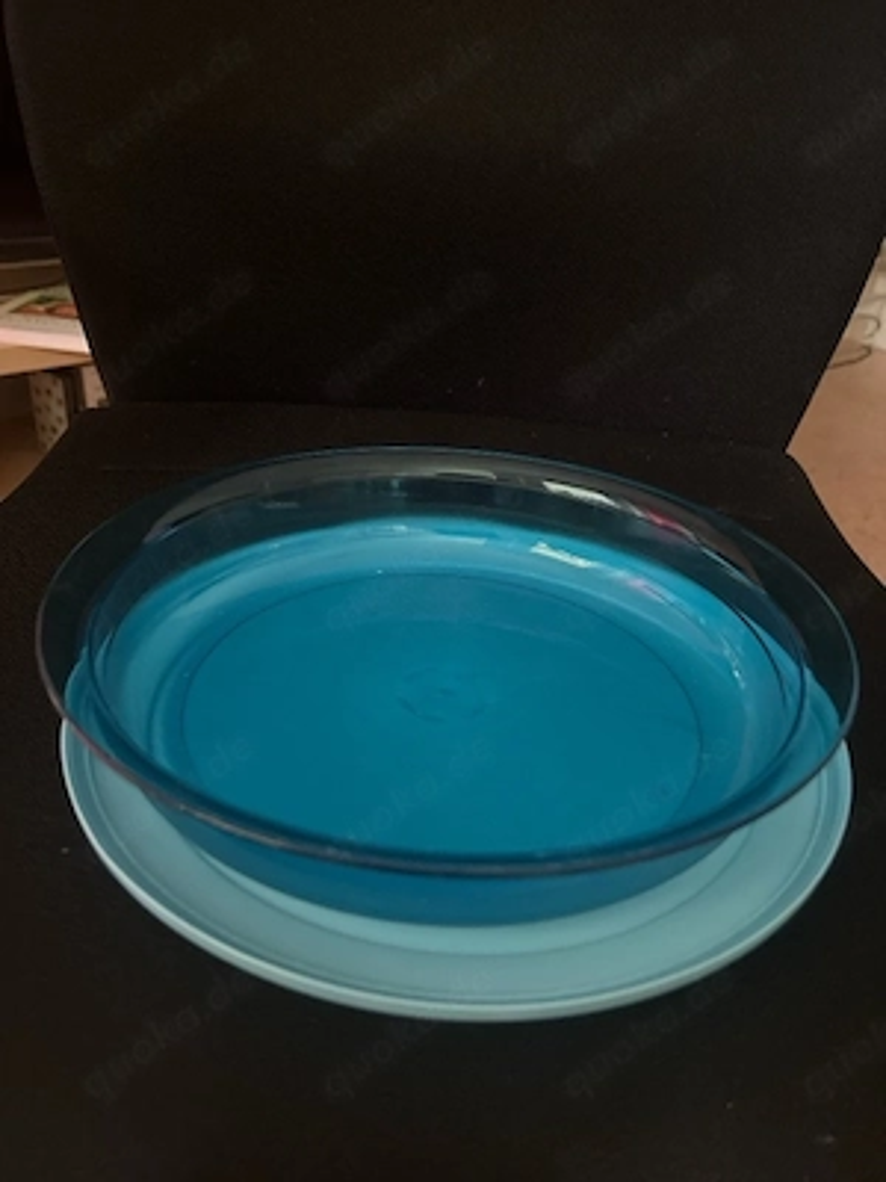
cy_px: 591
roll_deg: -4.3
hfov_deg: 53.1
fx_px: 887
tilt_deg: -31.8
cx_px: 443
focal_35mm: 26
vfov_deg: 67.3
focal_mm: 5.7
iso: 800
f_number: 1.5
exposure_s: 1/30
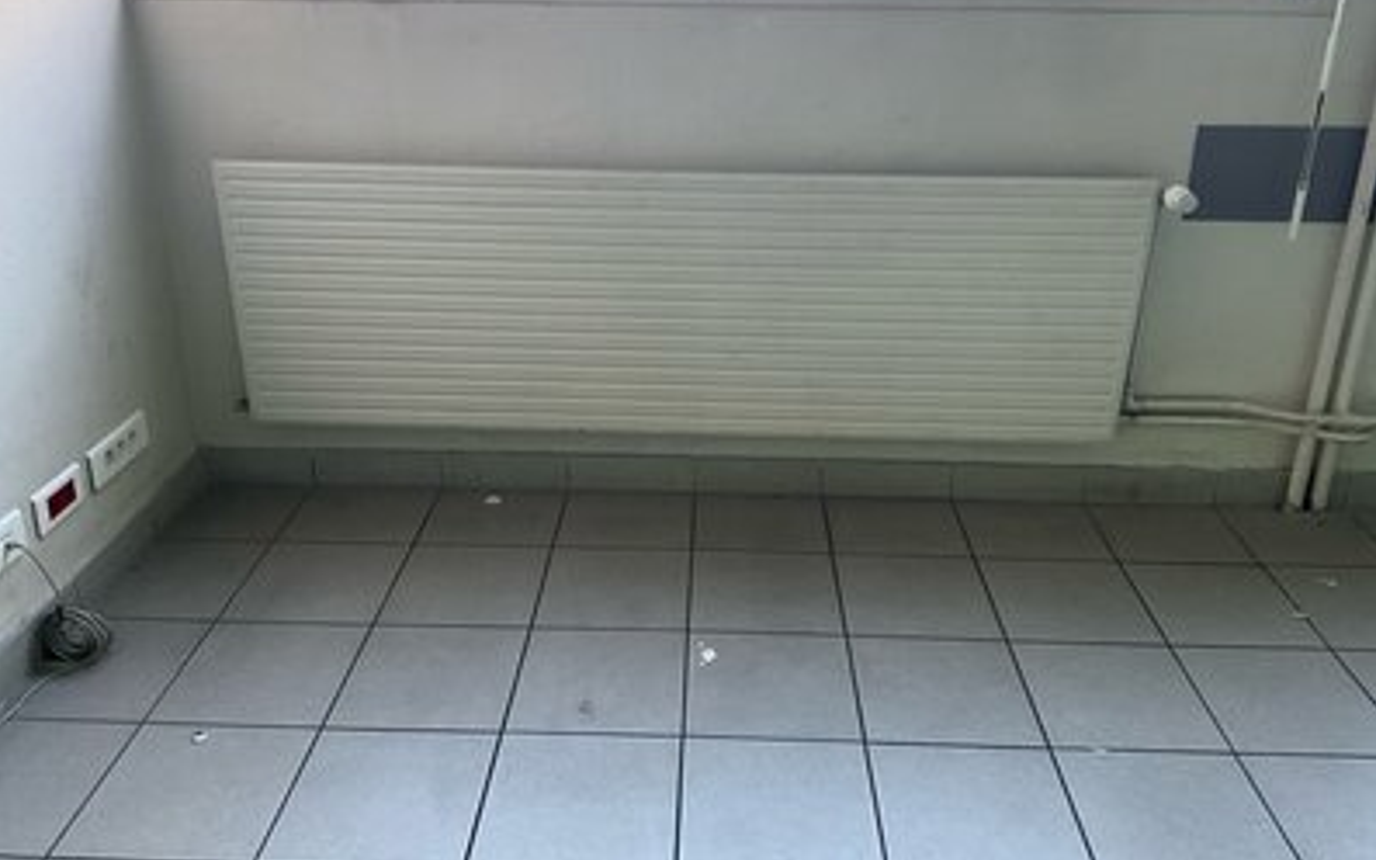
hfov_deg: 61.2
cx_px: 690
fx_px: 1162
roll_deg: -0.8
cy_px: 385
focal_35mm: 31
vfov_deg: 40.5
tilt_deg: -22.7
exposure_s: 1/60
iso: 100
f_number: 1.8
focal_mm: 3
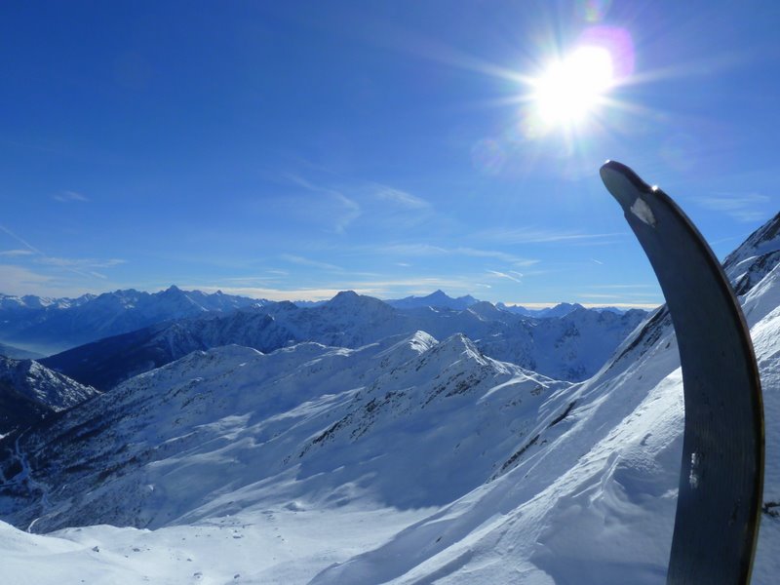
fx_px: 563
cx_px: 390
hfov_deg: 69.4
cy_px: 292
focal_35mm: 25
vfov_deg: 54.9
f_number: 5.6
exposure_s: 1/1000
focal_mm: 4.1
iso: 80
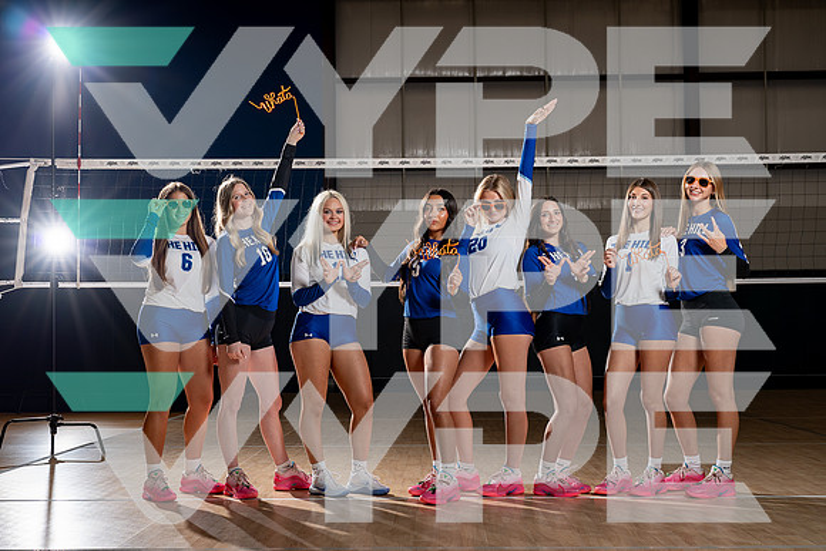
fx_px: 1147
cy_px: 276
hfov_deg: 39.6
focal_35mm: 50
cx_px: 413
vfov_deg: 27.0
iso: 100
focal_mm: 50
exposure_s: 1/250
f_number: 8
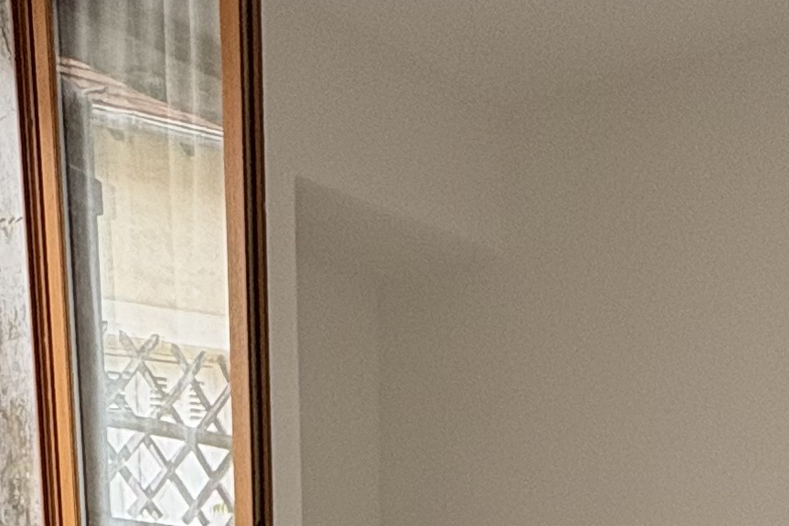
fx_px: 1491
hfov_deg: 29.6
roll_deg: +1.9
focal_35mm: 68
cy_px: 1128
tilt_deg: -16.2
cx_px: 338
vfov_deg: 15.1
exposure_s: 1/99
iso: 100
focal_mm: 2.22
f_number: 2.2
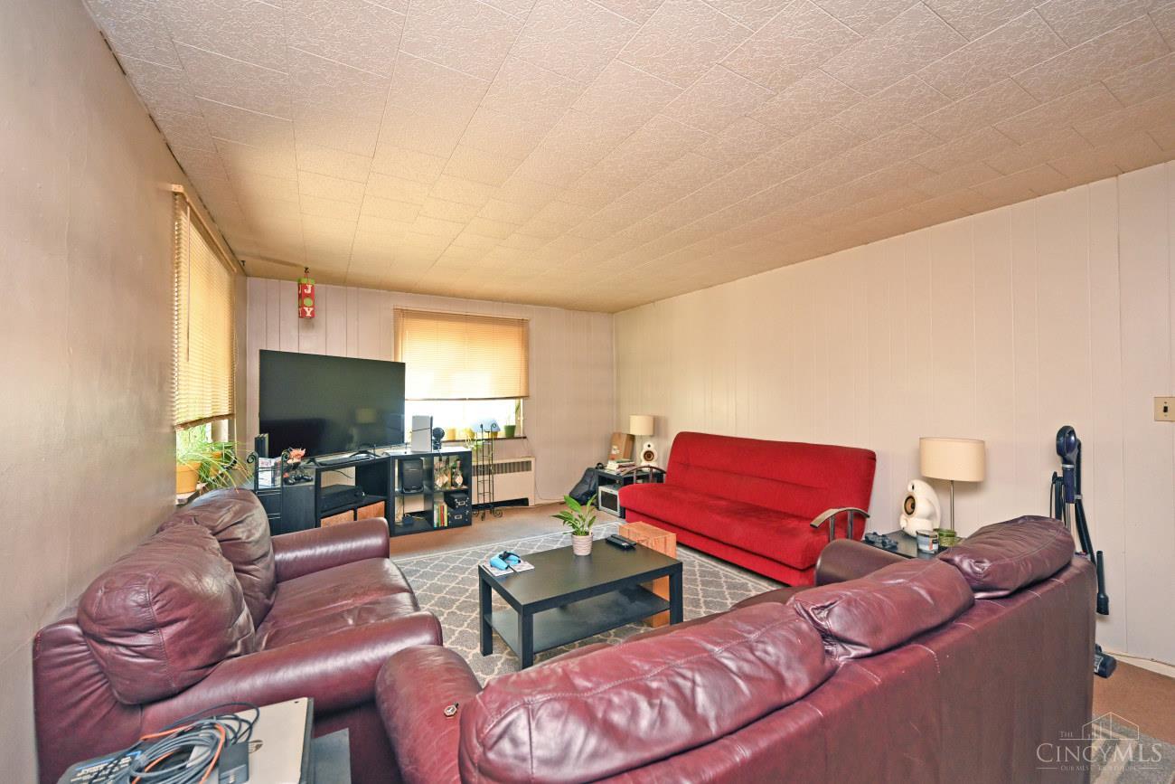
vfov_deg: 81.2
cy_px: 392
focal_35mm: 14
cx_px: 588
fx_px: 457
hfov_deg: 104.2
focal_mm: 14
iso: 1250
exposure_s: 1/60
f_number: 4
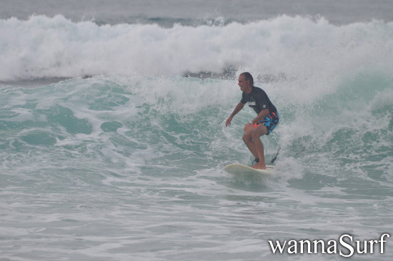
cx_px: 196
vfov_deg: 3.0
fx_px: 4905
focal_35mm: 450
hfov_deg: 4.6
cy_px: 130
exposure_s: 1/800
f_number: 7.1
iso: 200
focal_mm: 300
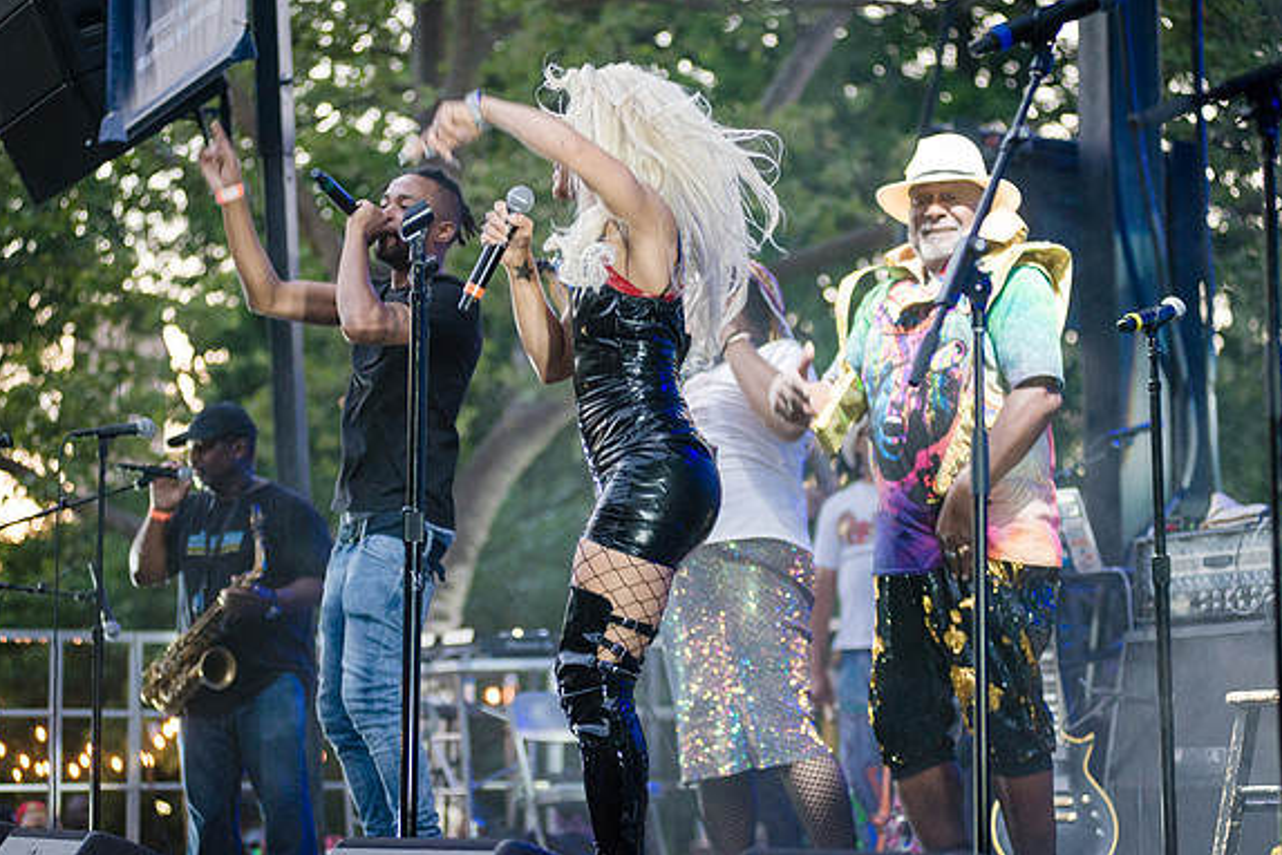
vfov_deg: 16.9
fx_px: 2884
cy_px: 431
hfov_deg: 25.1
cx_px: 640
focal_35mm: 81
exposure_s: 1/250
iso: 3200
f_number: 3.5
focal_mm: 80
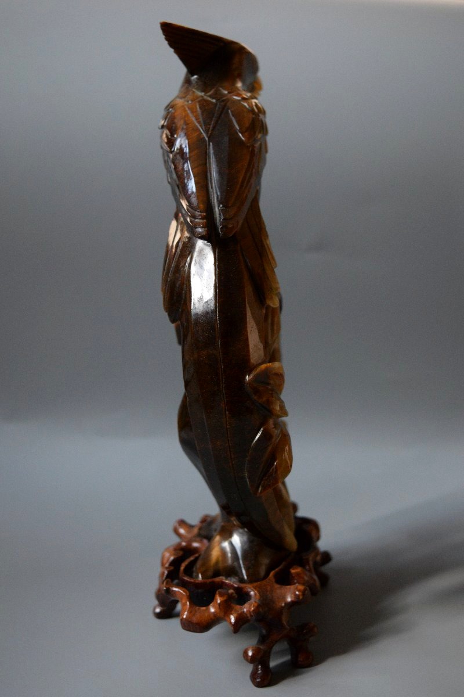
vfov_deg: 41.1
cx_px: 232
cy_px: 348
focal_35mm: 48
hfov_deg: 28.1
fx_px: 928
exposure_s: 1/100
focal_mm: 32
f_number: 4.5
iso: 3200
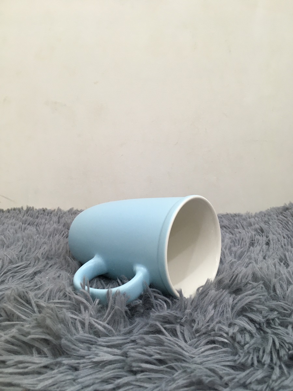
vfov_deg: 61.7
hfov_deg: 48.2
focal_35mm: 29
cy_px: 196
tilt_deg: -10.2
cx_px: 146
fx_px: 327
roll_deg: -0.4
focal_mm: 4.15
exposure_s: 1/33
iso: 80
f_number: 2.2
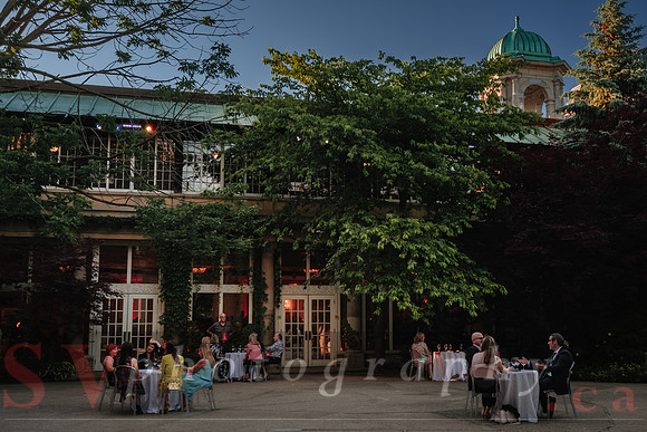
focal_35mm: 39
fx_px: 705
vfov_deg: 34.0
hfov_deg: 49.3
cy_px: 233
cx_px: 351
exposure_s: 1/25
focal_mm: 24
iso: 160
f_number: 6.4
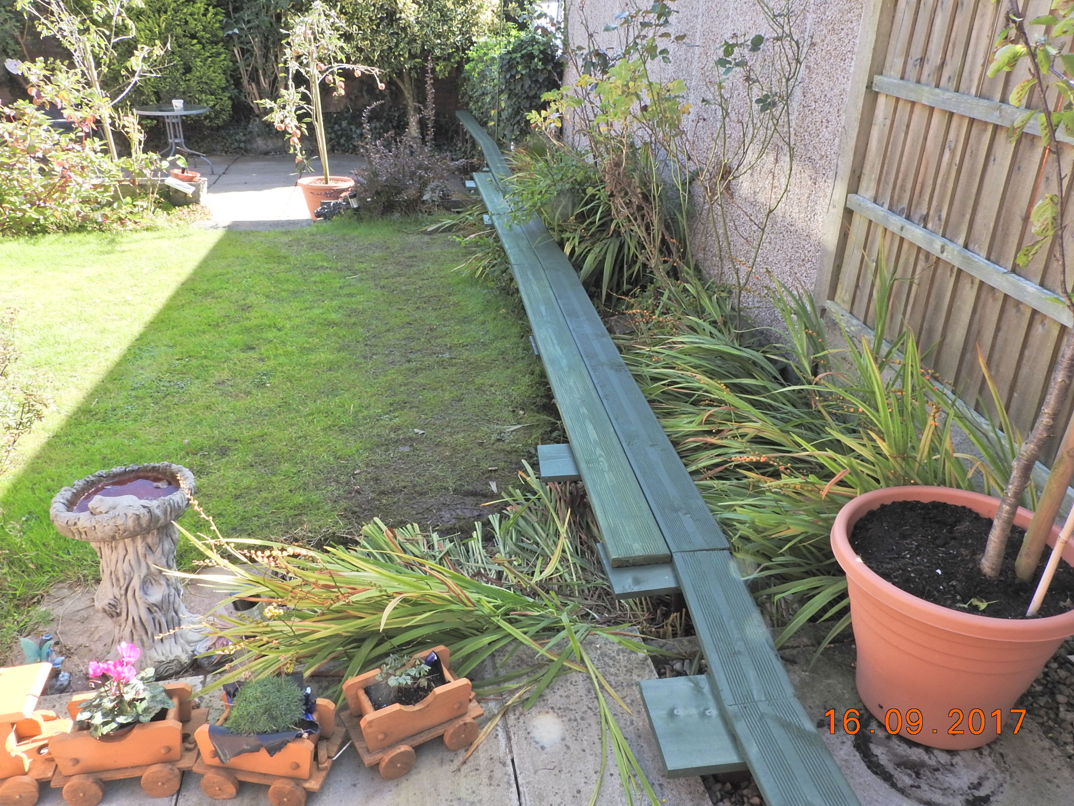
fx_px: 869
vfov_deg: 49.7
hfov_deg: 63.4
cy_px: 403
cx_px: 537
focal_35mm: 28
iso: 100
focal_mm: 5
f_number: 6.3
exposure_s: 1/60
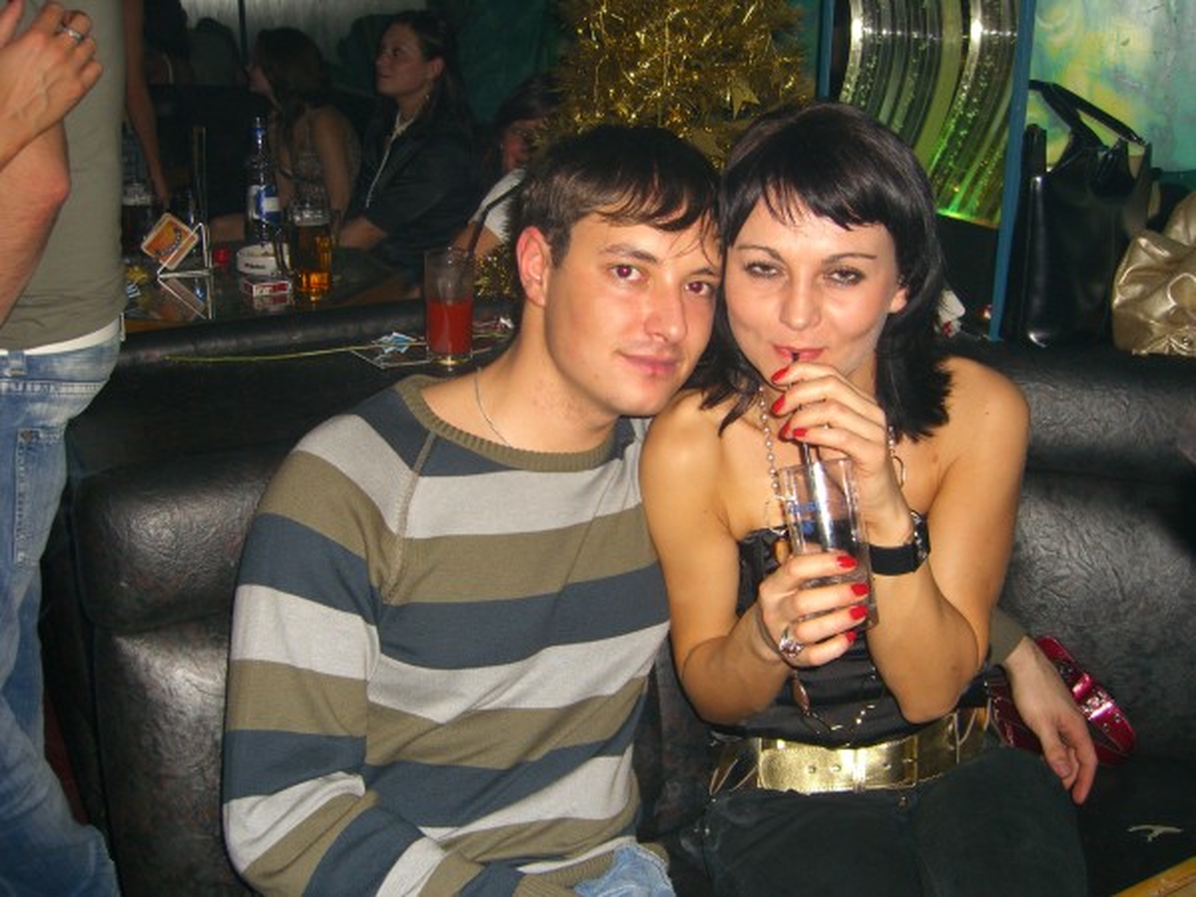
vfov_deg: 37.7
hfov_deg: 49.0
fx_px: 1313
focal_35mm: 38
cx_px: 598
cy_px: 448
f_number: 2.8
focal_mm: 7.9
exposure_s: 1/60
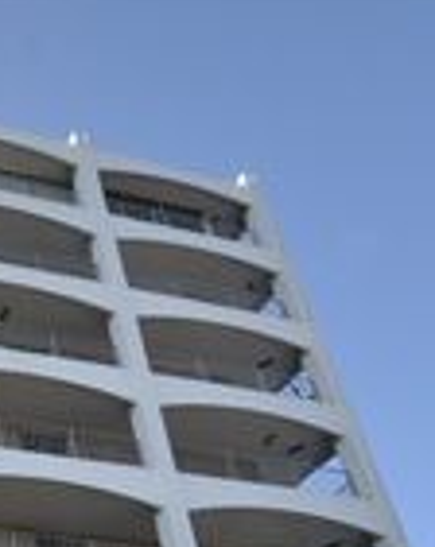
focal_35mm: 50
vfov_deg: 32.4
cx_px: -50
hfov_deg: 27.4
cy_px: 617
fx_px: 808
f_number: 13
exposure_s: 1/80
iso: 200
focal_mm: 10
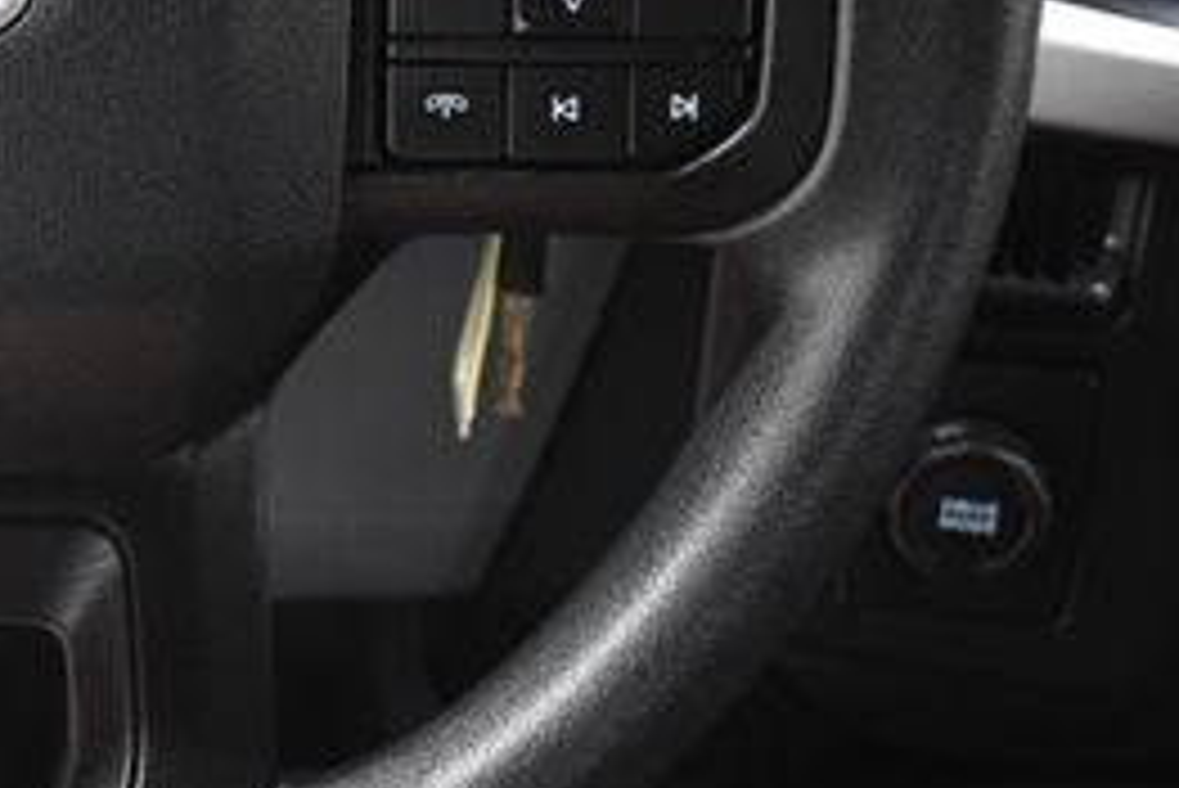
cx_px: -112
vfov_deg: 15.5
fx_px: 2883
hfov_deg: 21.9
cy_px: 196
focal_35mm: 88
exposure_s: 1/80
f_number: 4.5
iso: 2500
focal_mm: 24
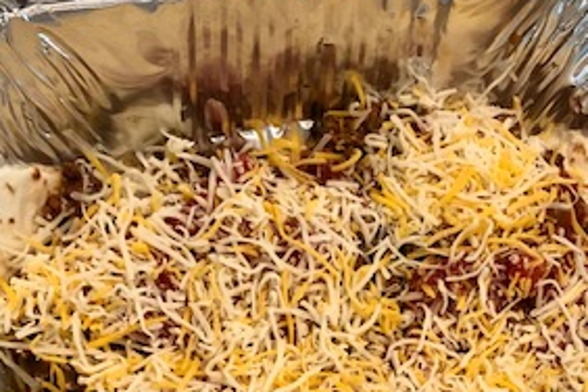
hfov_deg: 30.4
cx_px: 357
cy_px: 542
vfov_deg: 18.8
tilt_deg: -77.6
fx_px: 1078
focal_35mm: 66
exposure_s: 1/15
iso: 64
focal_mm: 3.99
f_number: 1.8
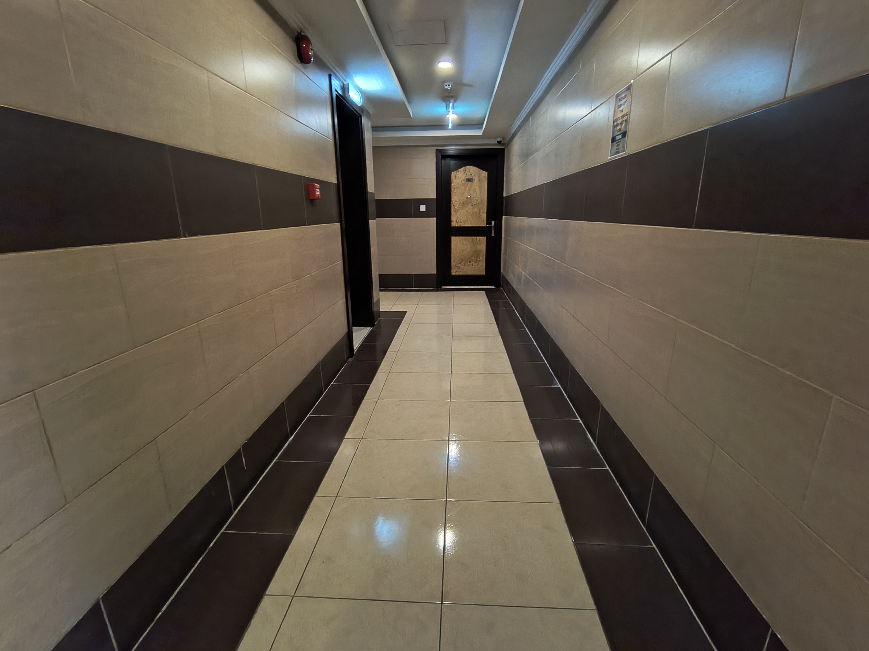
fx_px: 301
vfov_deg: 94.5
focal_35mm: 12
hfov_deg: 110.5
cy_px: 326
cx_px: 434
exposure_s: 1/25
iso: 1561
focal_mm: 2.13
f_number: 2.2
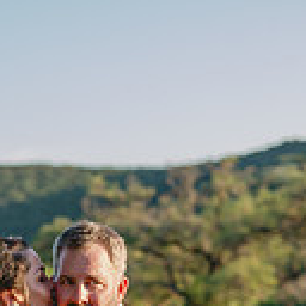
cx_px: 47
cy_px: 478
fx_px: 1490
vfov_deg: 11.2
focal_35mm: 149
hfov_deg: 11.7
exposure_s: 1/800
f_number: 2.8
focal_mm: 50
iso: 80
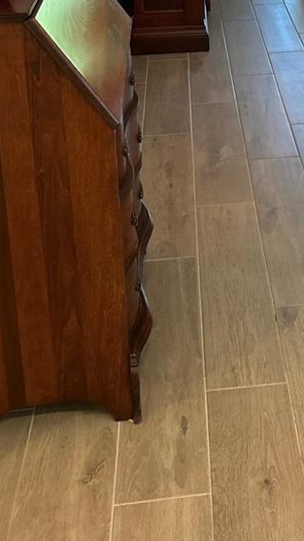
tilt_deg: -14.9
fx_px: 875
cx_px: 279
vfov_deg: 31.6
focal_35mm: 61
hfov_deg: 19.3
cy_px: -8
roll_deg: -0.7
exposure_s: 1/60
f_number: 1.5
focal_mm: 5.7
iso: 200
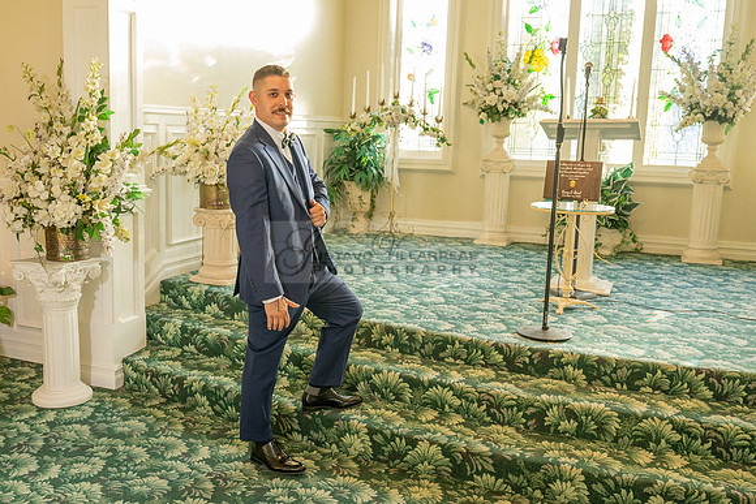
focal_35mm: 36
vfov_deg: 36.7
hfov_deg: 52.6
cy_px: 246
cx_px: 315
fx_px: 760
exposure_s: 1/125
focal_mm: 31
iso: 1000
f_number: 4.5
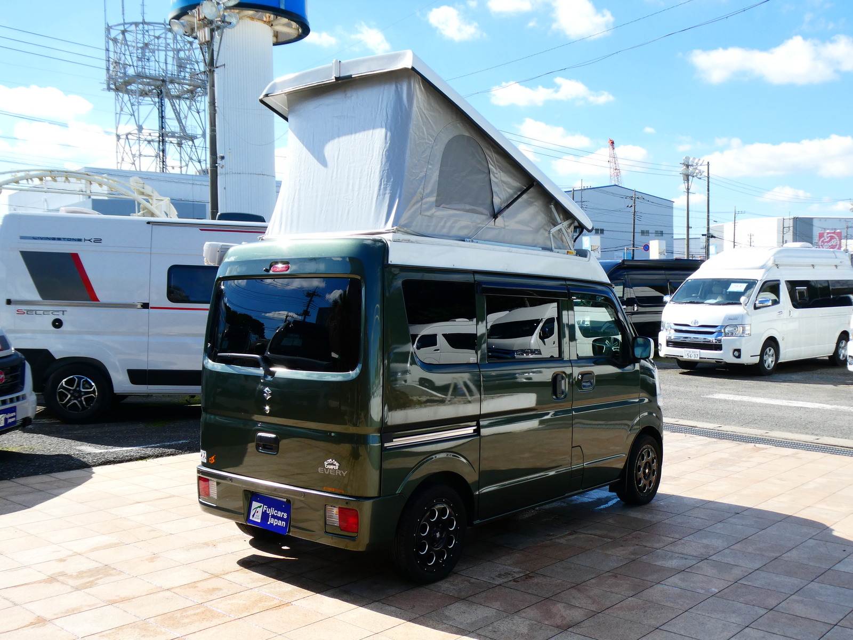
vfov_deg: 40.7
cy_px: 320
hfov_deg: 52.6
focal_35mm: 35
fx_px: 862
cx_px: 426
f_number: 3.7
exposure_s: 1/500
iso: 80
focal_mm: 6.3
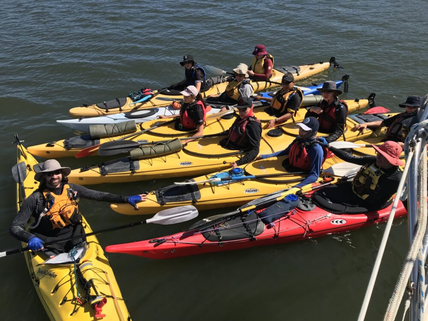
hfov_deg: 63.4
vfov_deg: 49.7
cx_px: 214
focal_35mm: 28
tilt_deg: -33.1
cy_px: 160
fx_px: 346
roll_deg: +2.8
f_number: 1.8
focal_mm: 3.99
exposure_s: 1/2398
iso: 20
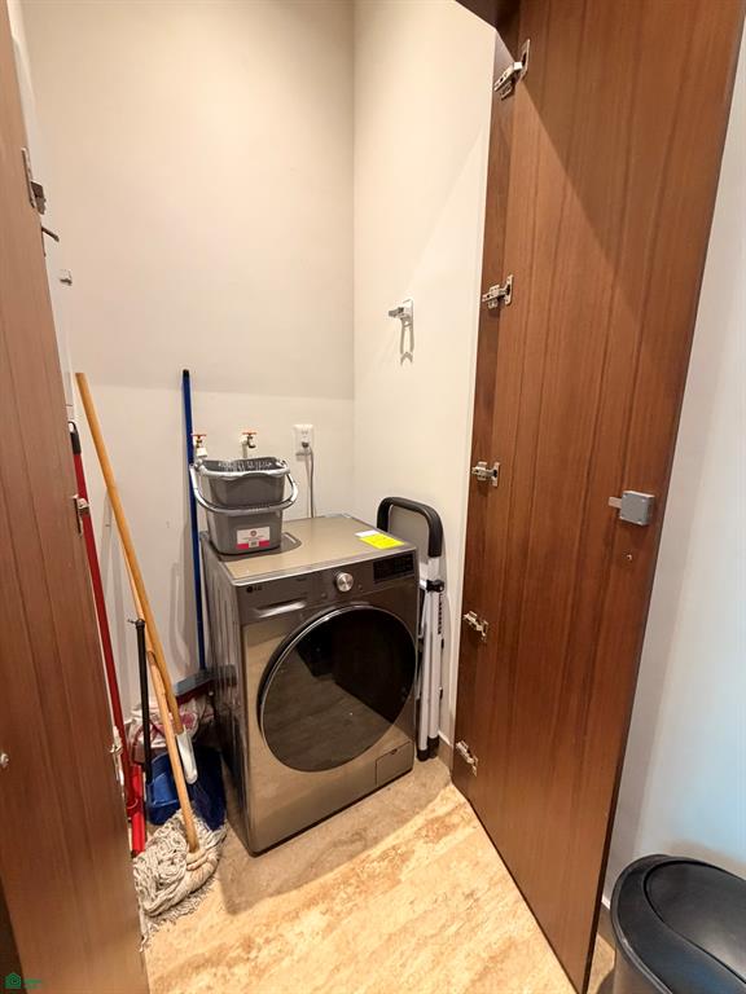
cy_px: 497
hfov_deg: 85.7
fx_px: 402
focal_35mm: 14
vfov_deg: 102.1
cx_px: 373
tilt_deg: -11.1
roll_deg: -1.1
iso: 500
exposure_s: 1/60
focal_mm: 2.22
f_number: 2.2
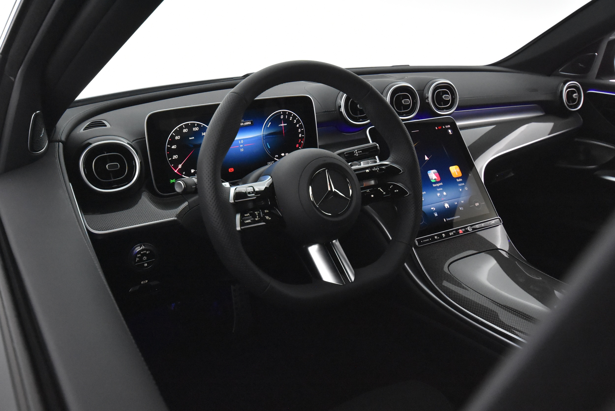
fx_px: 513
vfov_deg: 43.7
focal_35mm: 30
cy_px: 206
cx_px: 308
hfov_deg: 61.9
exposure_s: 1/60
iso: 6400
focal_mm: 20
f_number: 5.6
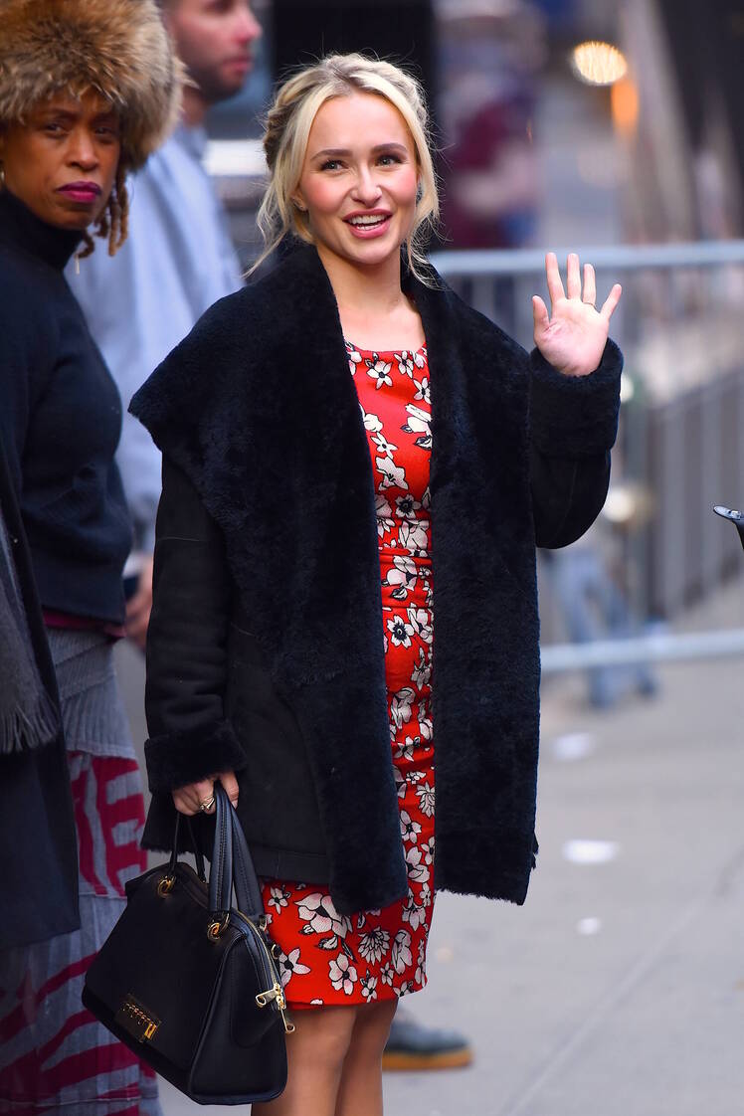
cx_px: 372
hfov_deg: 7.2
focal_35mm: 190
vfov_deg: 10.8
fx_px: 5890
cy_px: 558
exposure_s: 1/320
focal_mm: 190
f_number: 2.8
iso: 1000
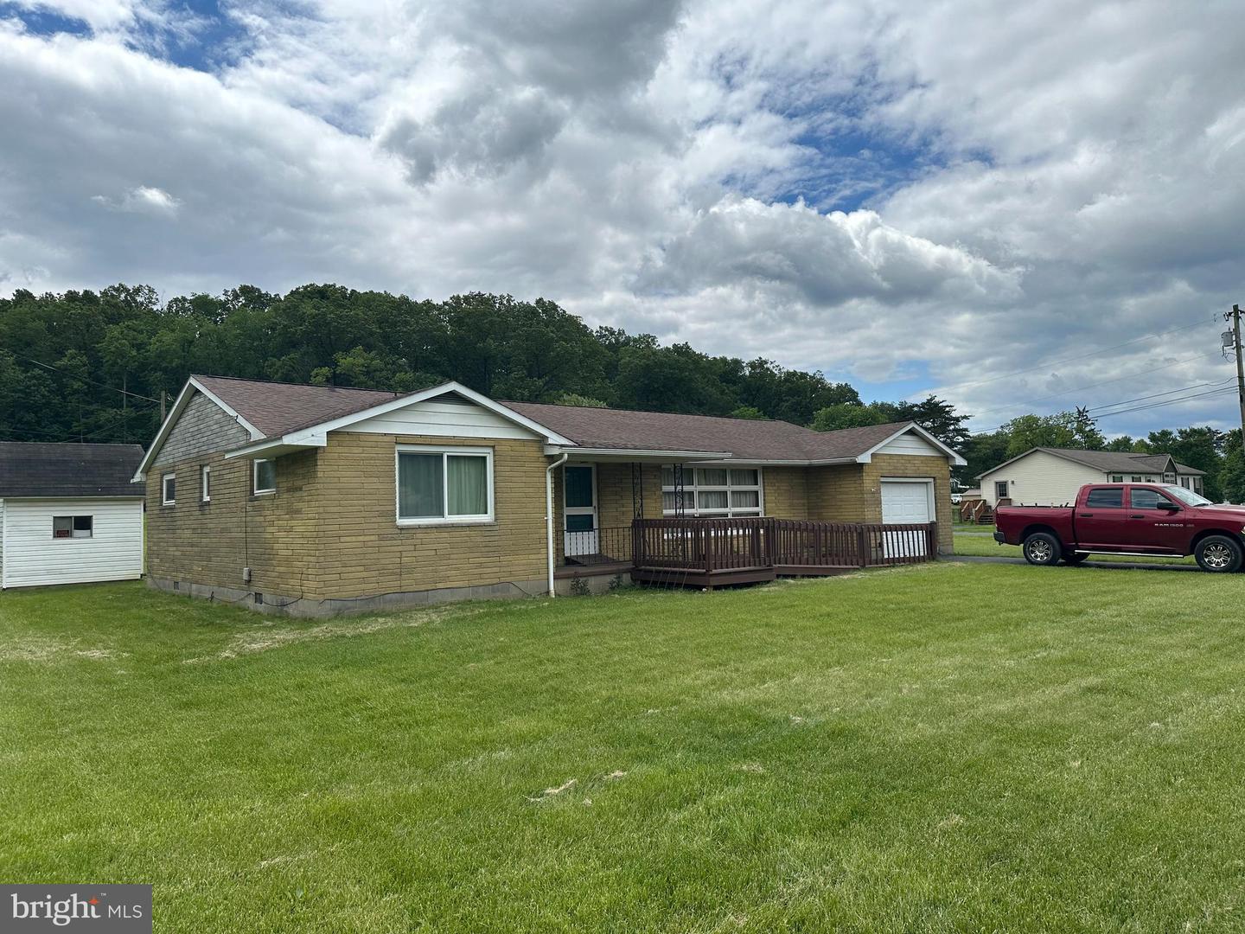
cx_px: 622
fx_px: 863
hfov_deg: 71.6
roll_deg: +1.0
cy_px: 467
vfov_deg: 56.8
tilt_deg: +4.5
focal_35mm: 24
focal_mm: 6.86
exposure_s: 1/8197
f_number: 1.78
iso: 80
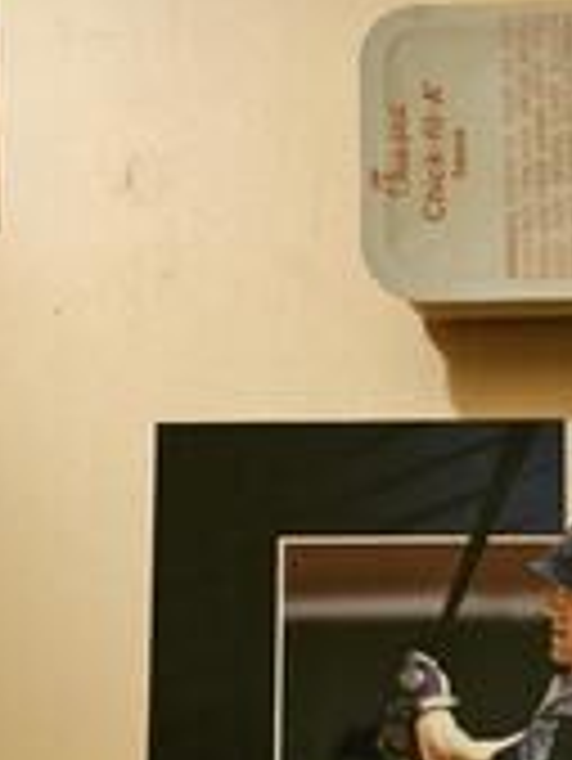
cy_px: 809
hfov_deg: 25.5
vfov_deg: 31.9
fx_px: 1188
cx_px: 590
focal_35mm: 54
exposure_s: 1/24
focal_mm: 5
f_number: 1.8
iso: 1000
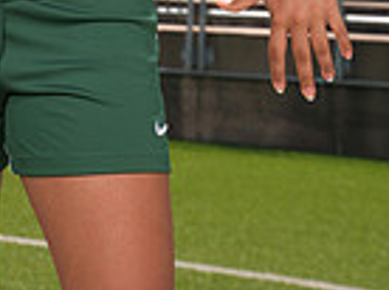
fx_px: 2468
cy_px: -315
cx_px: 28
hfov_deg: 9.0
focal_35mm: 220
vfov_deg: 6.5
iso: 100
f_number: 9
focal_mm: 70
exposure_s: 1/200
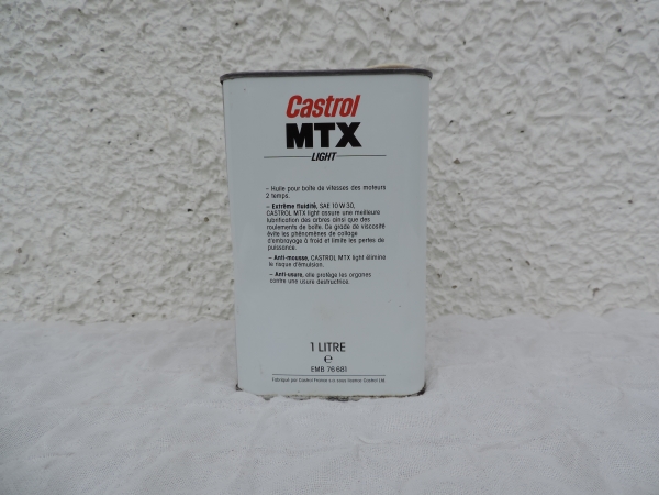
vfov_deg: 56.8
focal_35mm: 24
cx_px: 330
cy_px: 248
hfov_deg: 71.6
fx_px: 457
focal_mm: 4.3
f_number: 3
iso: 80
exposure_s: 1/500
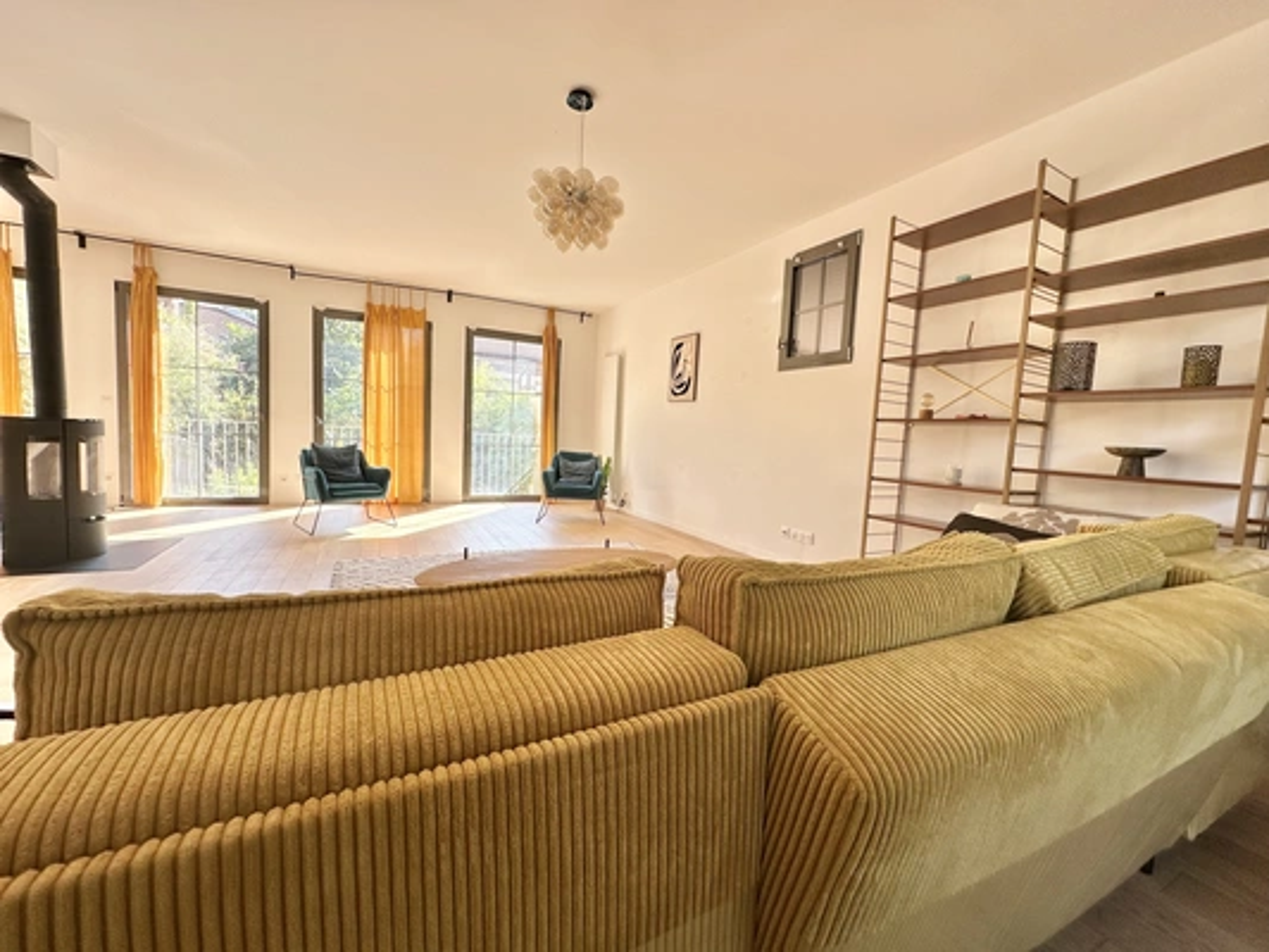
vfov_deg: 85.7
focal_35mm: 14
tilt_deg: -3.9
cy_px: 476
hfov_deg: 102.1
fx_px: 513
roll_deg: -3.3
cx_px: 634
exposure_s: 1/129
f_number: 2.2
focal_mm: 2.22
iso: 40
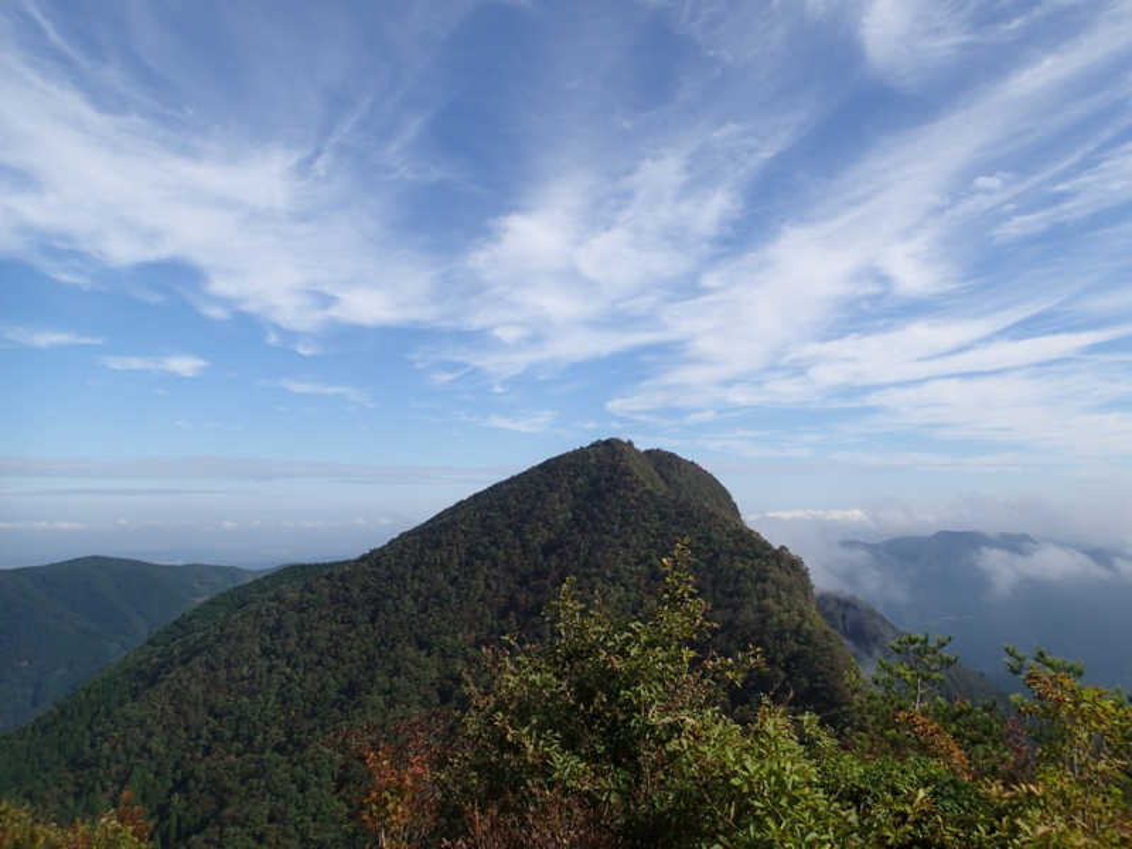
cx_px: 566
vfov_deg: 54.9
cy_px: 424
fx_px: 818
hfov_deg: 69.4
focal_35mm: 25
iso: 100
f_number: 8
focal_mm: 4.5
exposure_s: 1/200
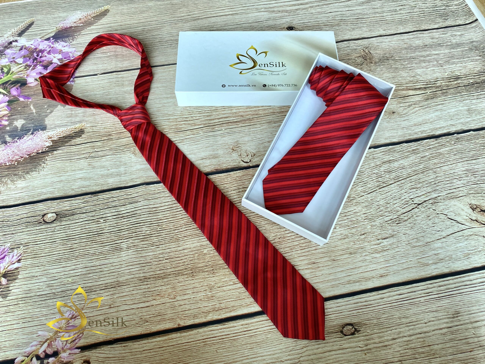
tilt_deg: -63.9
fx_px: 364
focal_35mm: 26
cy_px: 182
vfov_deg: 53.1
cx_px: 242
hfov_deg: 67.3
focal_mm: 4.25
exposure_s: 1/121
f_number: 1.8
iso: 50
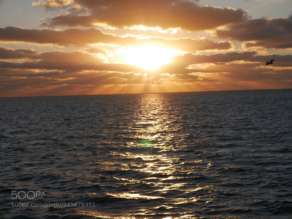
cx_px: 146
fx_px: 709
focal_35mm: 84
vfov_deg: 17.6
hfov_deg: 23.3
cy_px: 110
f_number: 8
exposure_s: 1/800
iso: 200
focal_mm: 42
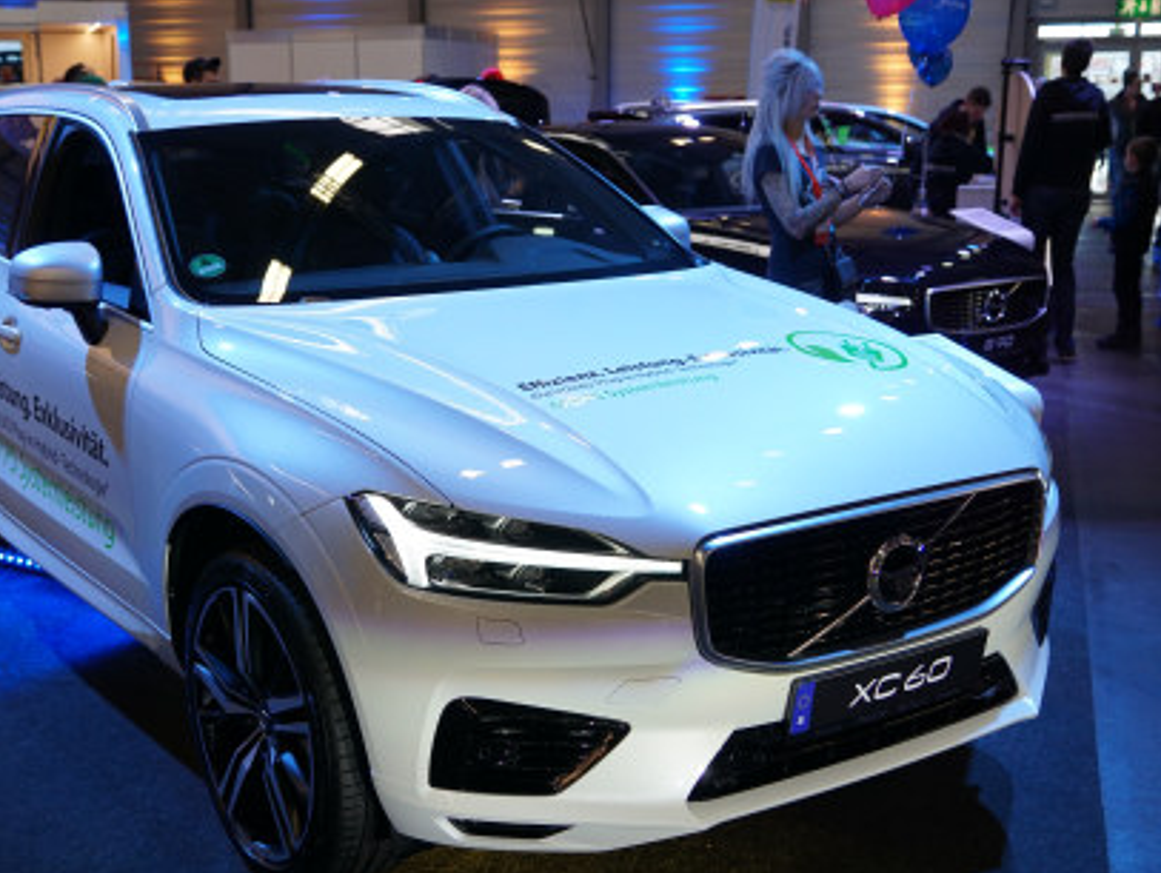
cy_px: 464
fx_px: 1544
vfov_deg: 31.6
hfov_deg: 41.1
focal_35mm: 46
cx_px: 482
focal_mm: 26
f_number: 2.8
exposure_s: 1/125
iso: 400
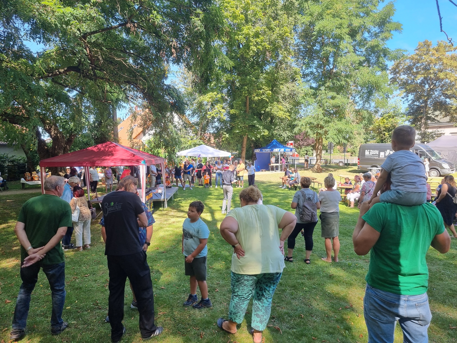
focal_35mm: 24
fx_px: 317
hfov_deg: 71.6
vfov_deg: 56.8
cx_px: 228
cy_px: 172
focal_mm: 6.7
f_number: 1.8
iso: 50
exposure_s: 1/133
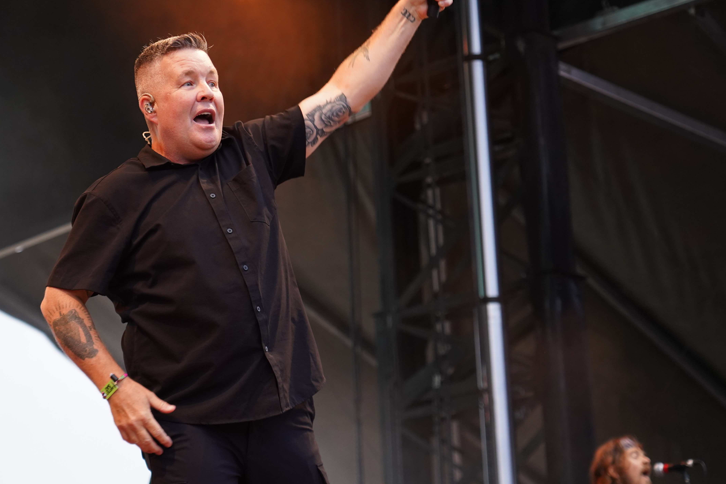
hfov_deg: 19.1
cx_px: 265
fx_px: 2158
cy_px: 188
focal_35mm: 107
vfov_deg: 12.8
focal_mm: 76
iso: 1600
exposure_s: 1/160
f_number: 4
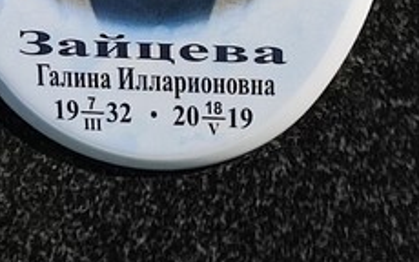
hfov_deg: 19.9
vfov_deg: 13.5
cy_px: -115
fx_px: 1051
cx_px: -184
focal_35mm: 92
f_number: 1.9
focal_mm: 6.04
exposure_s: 1/812
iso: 50
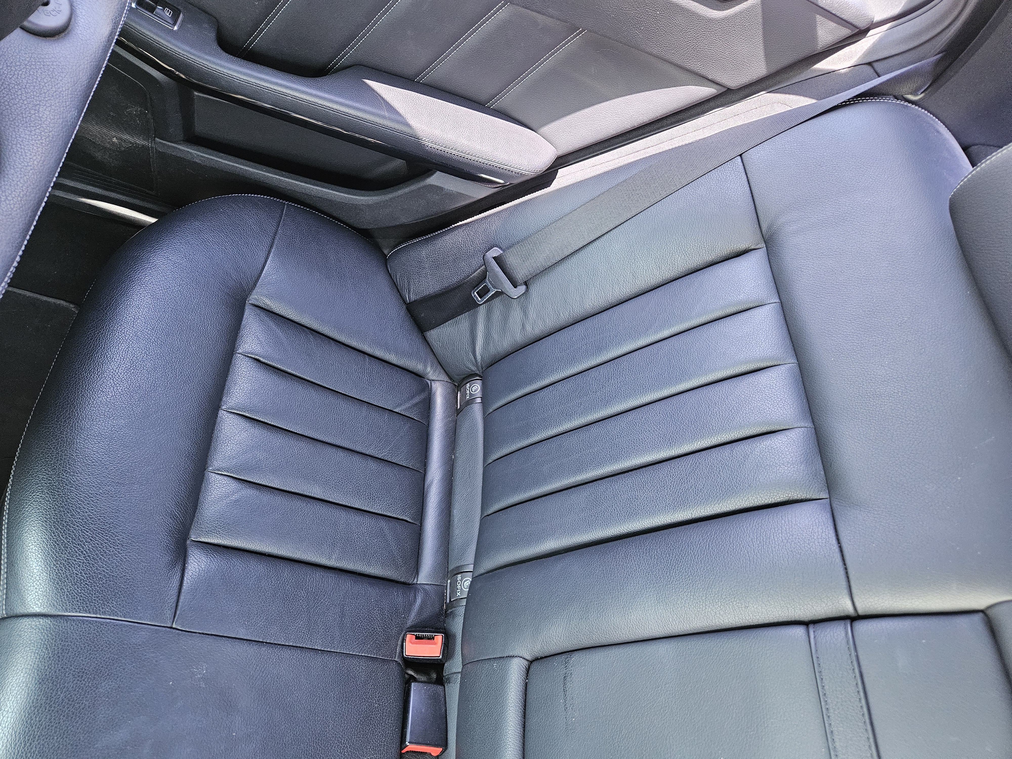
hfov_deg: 73.9
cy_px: 380
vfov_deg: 58.9
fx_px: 672
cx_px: 506
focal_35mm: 23
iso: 800
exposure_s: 1/120
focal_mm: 5.4
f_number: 1.8
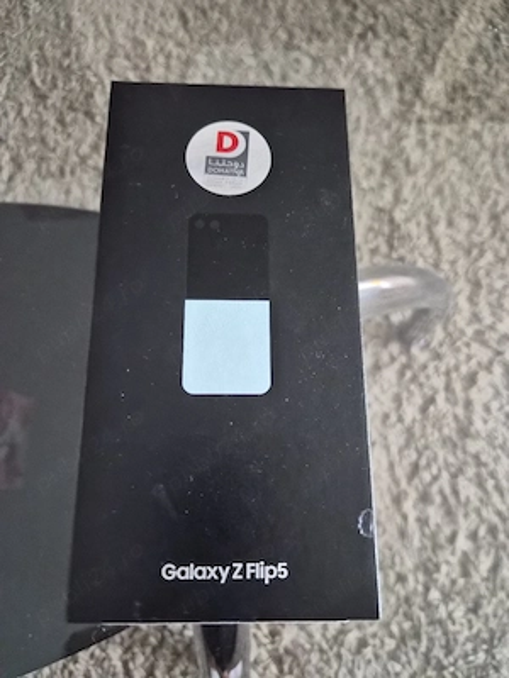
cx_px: 254
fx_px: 451
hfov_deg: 58.9
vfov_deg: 73.9
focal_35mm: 23
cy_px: 339
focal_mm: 5.4
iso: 1600
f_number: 1.8
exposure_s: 1/100
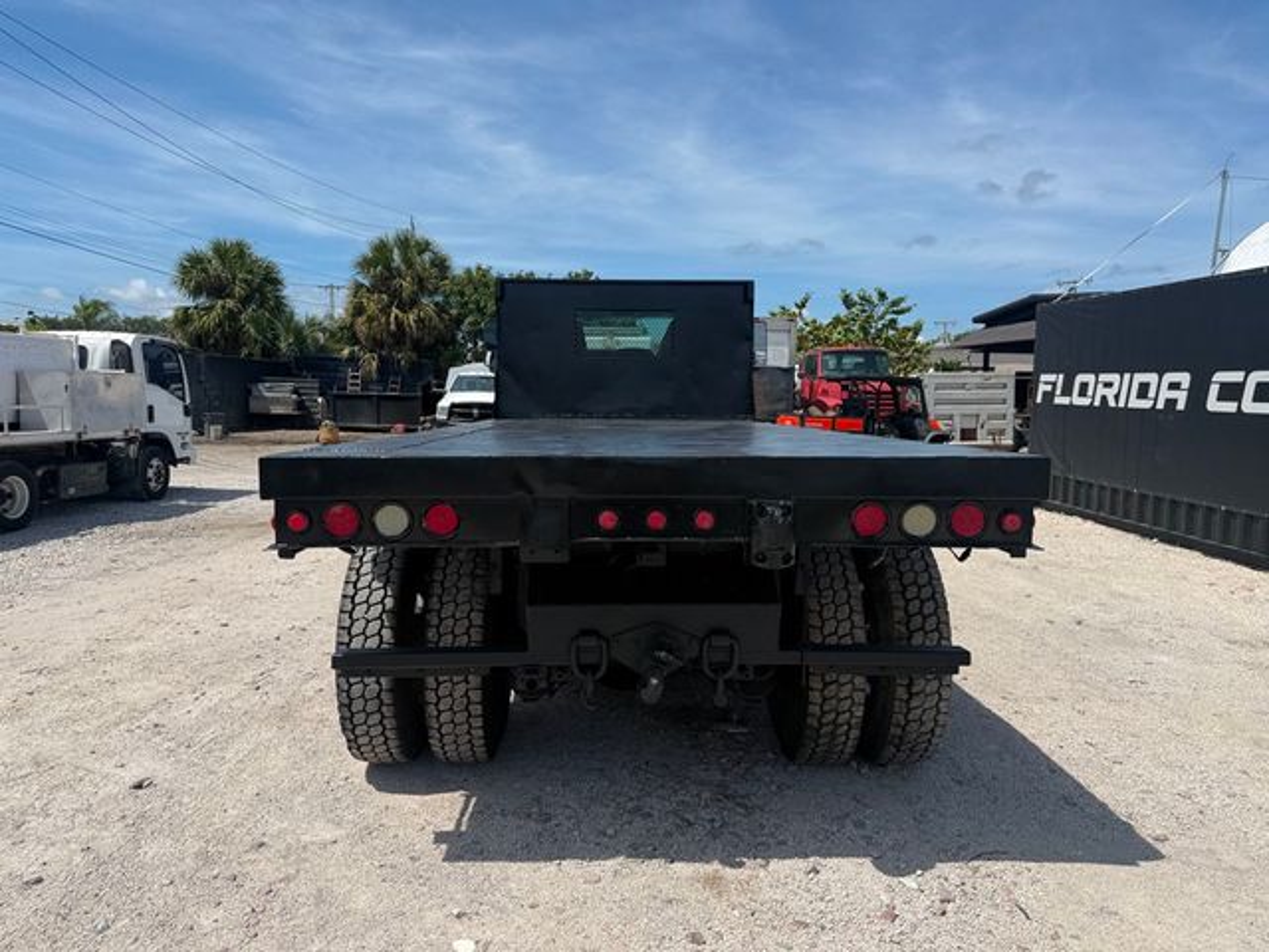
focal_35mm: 24
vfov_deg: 56.8
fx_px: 880
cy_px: 476
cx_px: 634
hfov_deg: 71.6
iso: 80
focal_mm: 6.76
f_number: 1.78
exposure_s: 1/6711
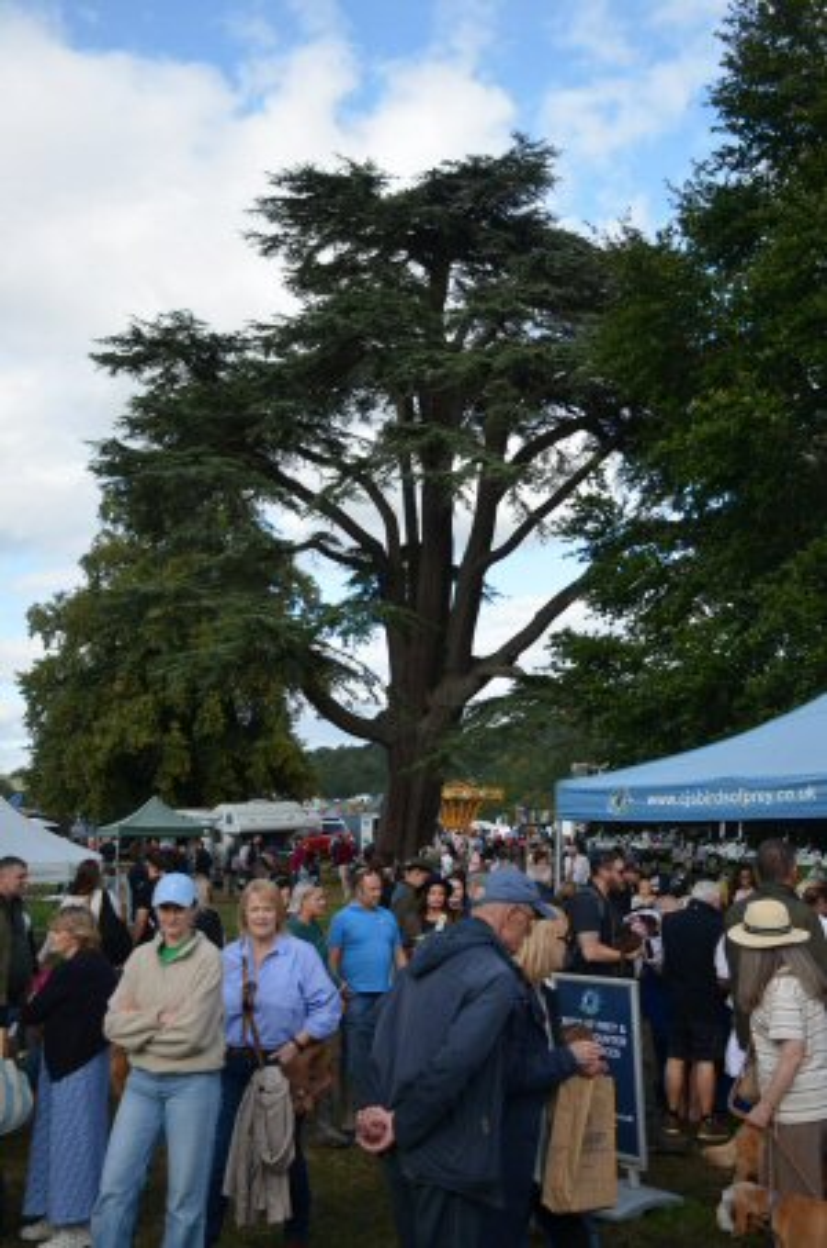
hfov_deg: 32.9
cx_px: 414
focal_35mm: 40
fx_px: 1402
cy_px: 624
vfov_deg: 48.0
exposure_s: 1/1250
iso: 400
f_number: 5
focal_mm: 27
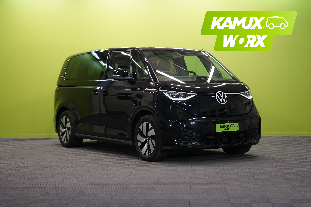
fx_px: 605
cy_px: 104
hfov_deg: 28.8
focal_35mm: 70
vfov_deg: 19.5
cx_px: 156
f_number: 5.6
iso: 500
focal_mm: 70
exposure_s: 1/40
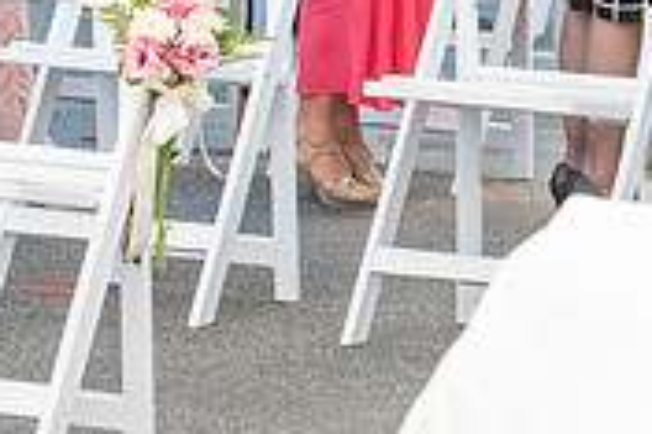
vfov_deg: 4.1
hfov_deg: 6.1
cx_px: 941
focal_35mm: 337
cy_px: -91
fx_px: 6098
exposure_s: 1/125
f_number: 5.6
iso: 640
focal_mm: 102
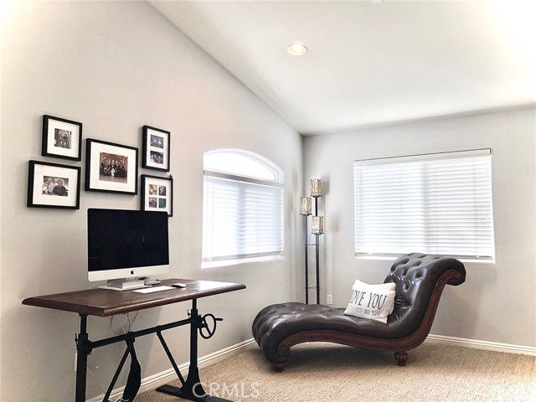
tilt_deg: +3.9
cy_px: 201
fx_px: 434
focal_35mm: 28
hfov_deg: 63.4
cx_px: 268
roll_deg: -0.3
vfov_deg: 49.7
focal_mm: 3.99
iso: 50
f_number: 1.8
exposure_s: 1/120
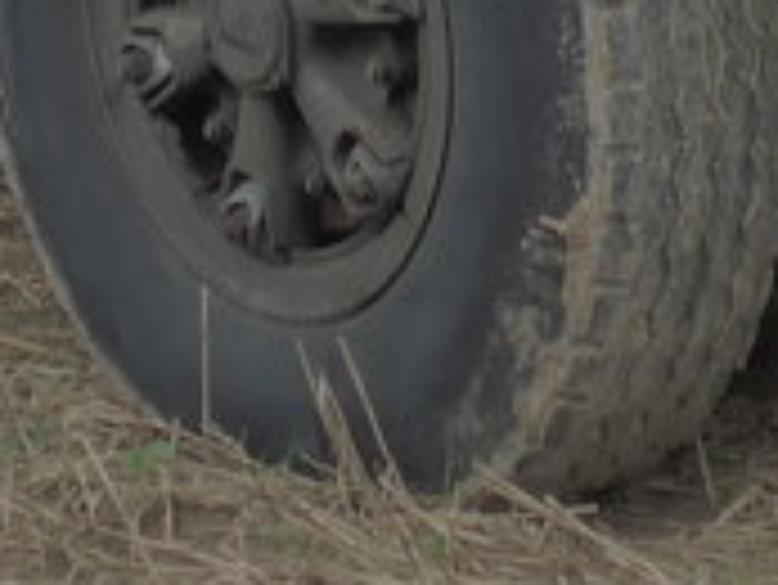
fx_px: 7175
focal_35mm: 319
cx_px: 378
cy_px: -1017
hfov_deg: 6.2
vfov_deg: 4.5
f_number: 3
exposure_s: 1/400
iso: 160
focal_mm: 9.5
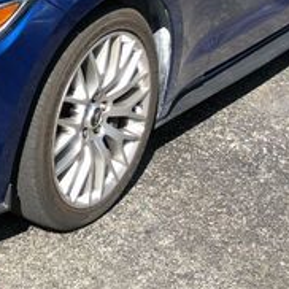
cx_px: -46
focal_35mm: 87
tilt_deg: -14.0
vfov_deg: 19.2
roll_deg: -2.9
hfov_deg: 19.0
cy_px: -16
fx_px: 822
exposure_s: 1/615
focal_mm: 3.99
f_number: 1.8
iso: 20
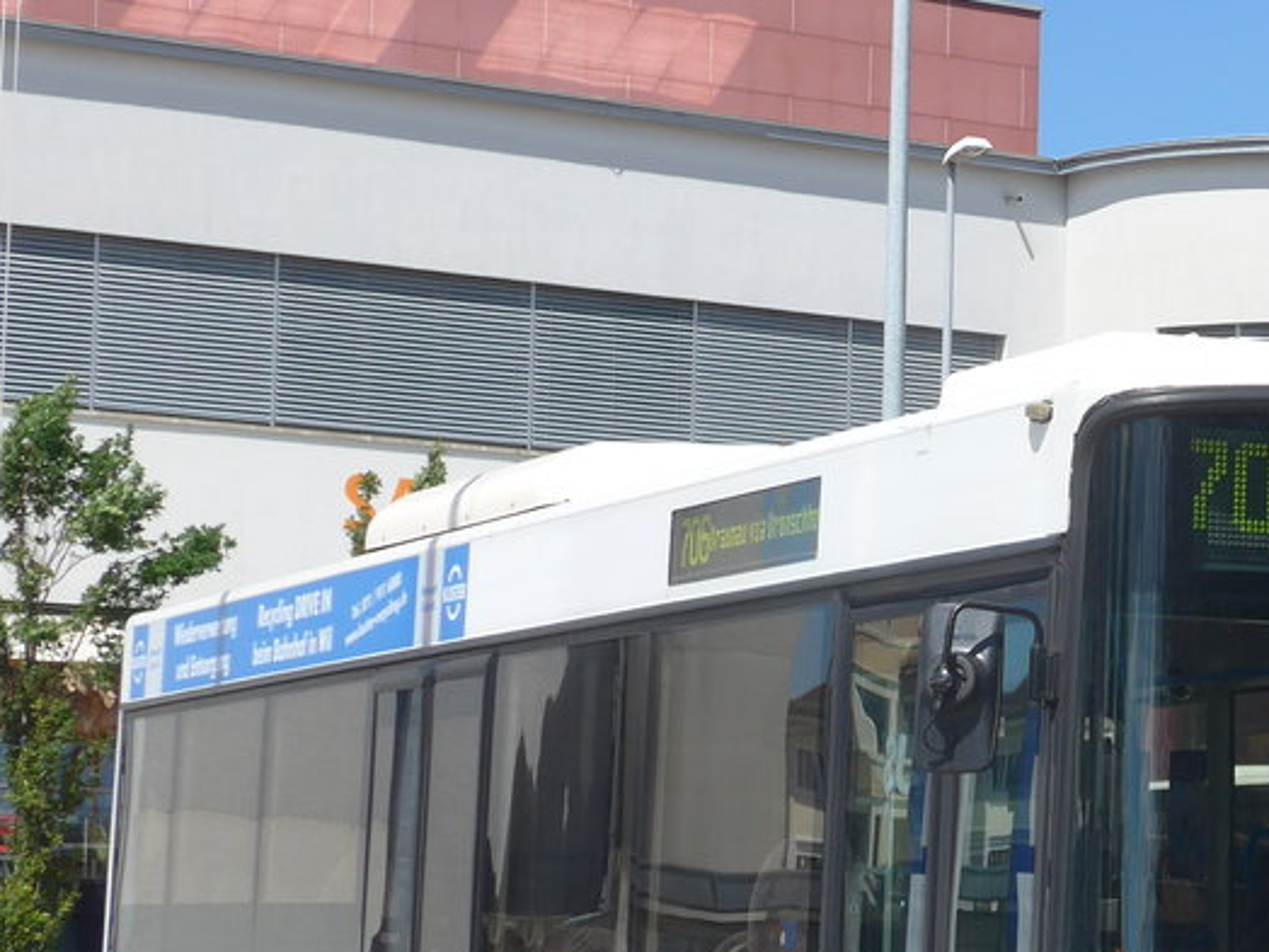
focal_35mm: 135
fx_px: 4949
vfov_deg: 11.0
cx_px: 1325
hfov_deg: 14.3
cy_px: 683
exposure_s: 1/1000
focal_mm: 12
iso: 80
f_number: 3.5
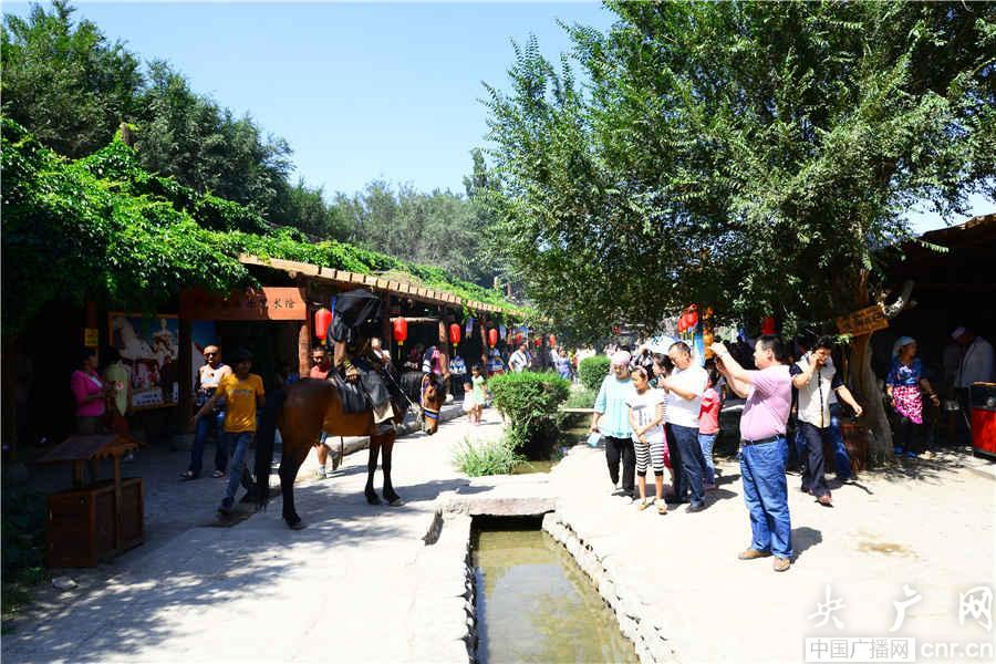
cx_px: 498
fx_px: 664
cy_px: 332
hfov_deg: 73.7
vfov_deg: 53.1
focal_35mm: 24
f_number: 18
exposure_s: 1/125
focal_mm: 24
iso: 500
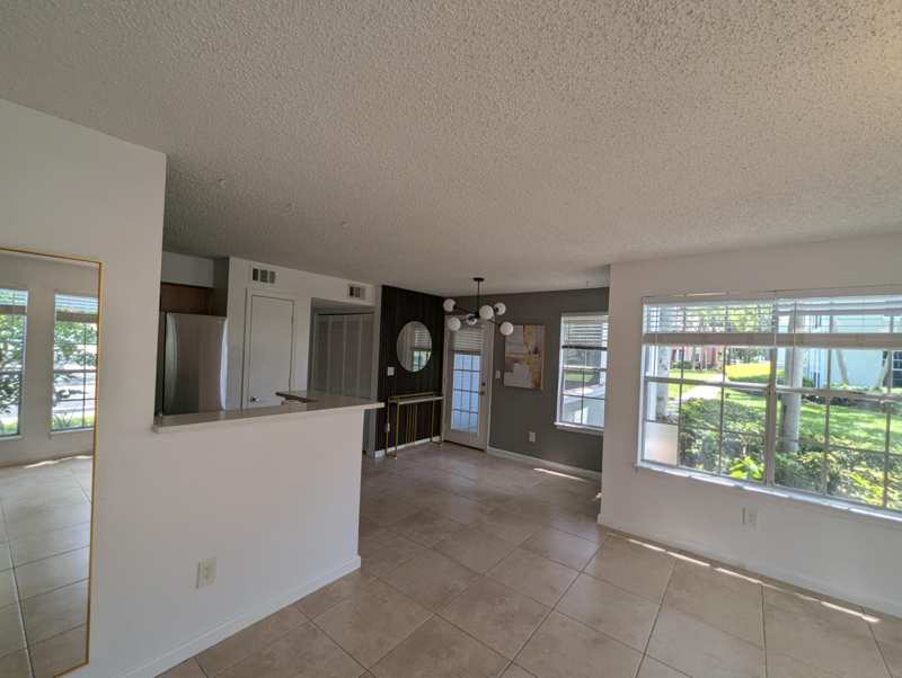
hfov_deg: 106.1
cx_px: 451
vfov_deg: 90.0
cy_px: 339
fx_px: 339
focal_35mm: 13
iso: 49
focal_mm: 1.95
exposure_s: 1/120
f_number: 2.2
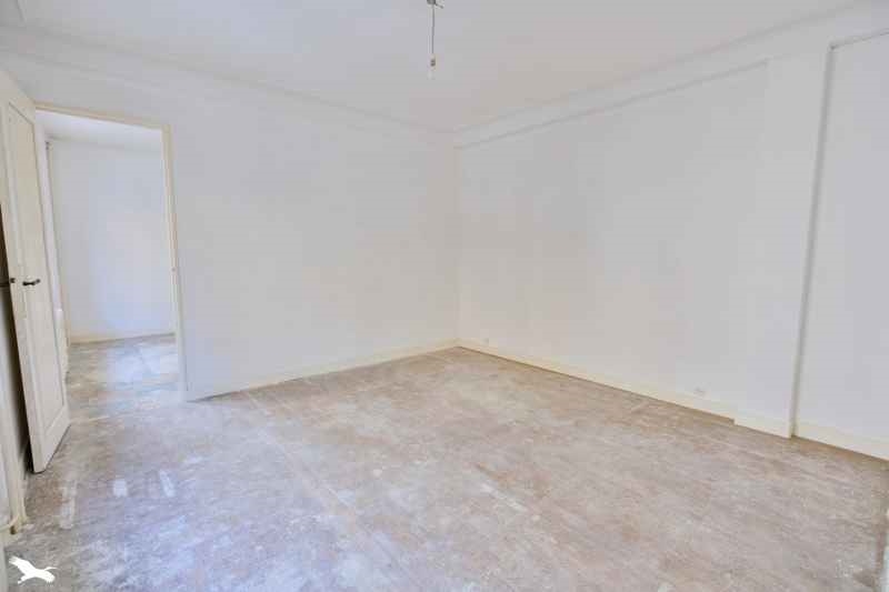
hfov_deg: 96.7
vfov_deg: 73.7
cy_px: 296
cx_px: 444
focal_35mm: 16
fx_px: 395
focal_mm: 16
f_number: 8
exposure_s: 1/40
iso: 800
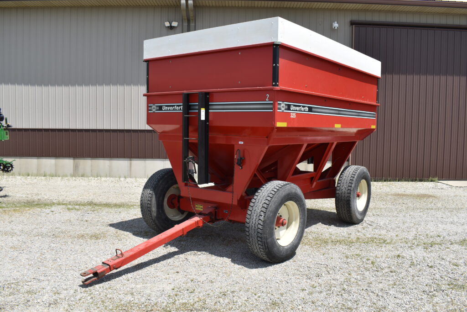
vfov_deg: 43.6
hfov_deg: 61.9
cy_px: 156
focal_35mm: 30
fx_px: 389
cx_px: 234
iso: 100
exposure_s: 1/320
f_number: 9
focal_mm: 20
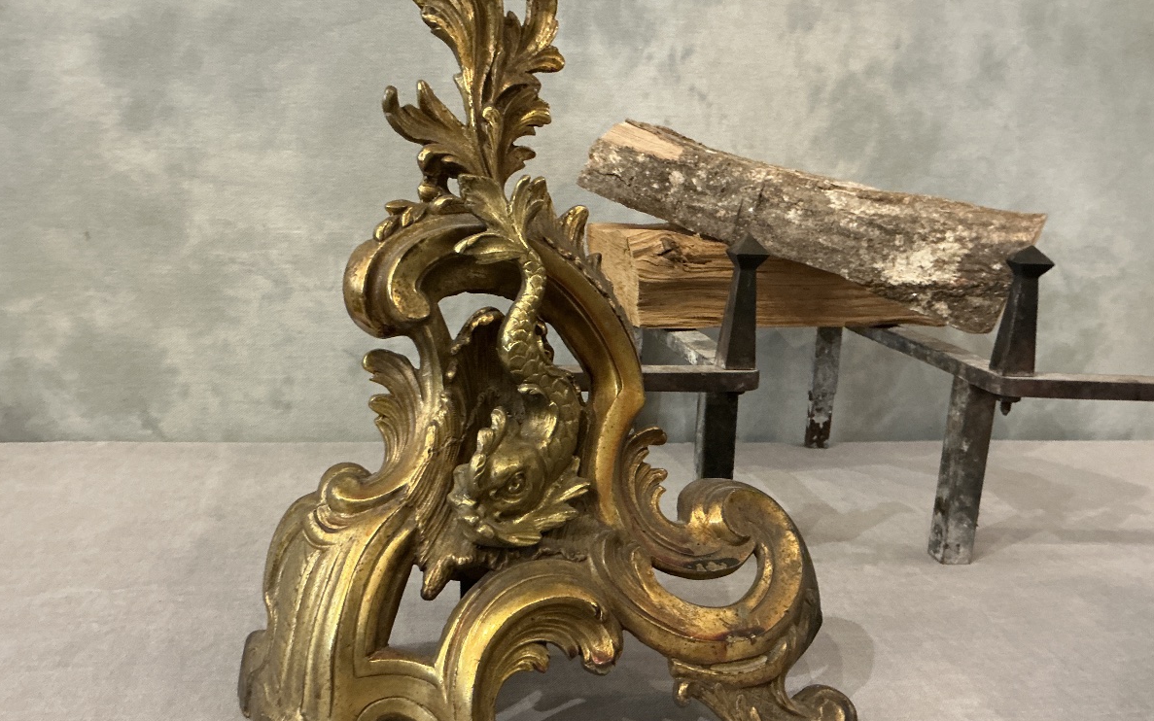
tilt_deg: -13.9
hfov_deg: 62.9
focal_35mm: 30
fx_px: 944
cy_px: 402
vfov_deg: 41.8
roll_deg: -2.7
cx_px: 574
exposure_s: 1/33
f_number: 1.8
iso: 250
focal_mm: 3
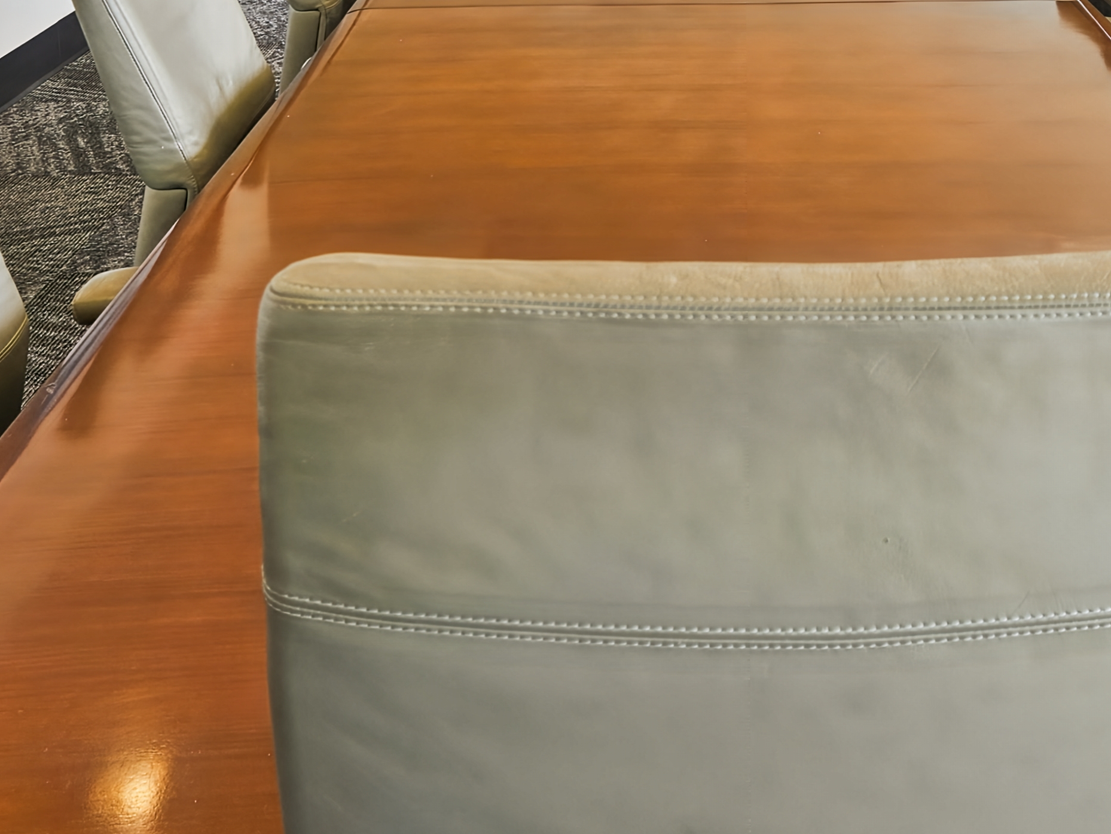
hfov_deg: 38.5
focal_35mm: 49
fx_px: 1573
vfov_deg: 27.7
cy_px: -22
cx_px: 729
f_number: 1.8
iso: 25
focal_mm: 5.4
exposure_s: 1/120
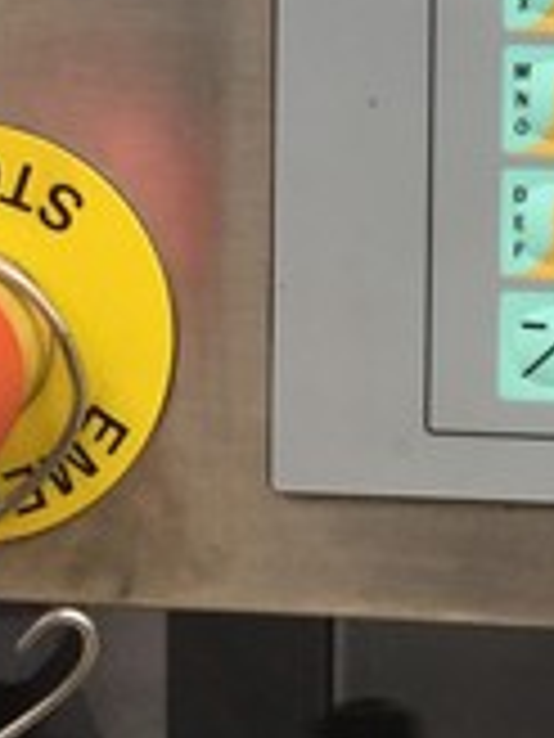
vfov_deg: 21.0
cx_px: 743
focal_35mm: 85
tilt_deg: -3.4
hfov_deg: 16.3
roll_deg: -0.4
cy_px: -216
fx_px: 1814
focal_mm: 4.15
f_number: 2.2
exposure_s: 1/33
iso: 160
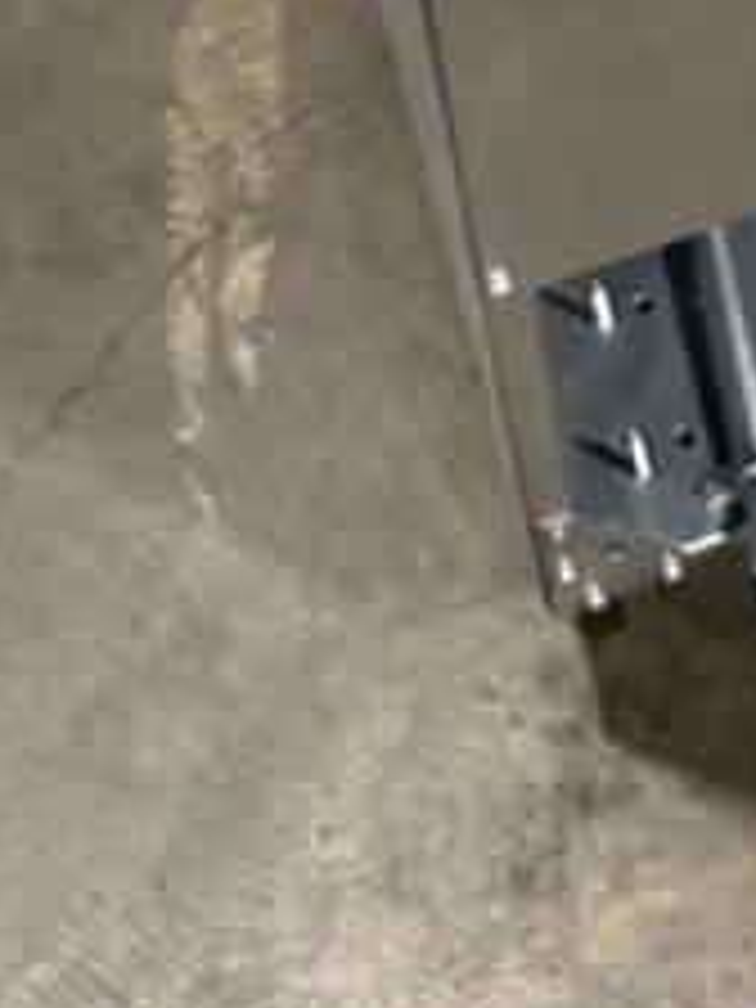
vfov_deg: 19.7
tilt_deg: -42.1
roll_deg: -1.3
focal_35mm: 87
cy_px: -484
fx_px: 2533
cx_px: 891
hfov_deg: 16.3
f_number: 1.78
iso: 250
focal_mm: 6.86
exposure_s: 1/60
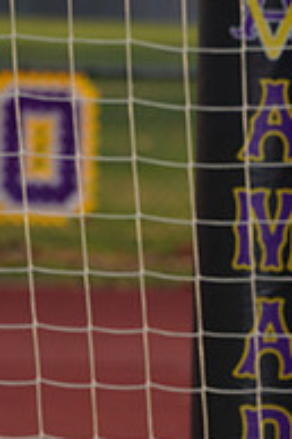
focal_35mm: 819
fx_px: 9982
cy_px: 523
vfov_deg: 2.5
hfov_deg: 1.7
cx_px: 422
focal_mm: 274
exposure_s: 1/200
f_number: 8
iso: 100
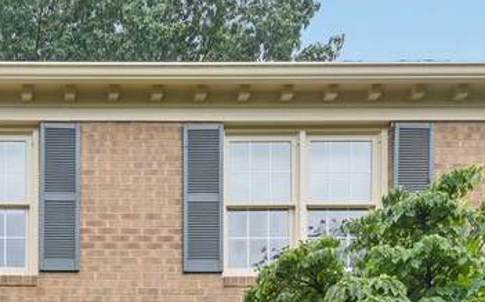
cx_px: -41
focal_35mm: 52
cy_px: 374
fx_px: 687
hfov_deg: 34.0
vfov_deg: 22.6
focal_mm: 14
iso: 100
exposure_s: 1/160
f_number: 8
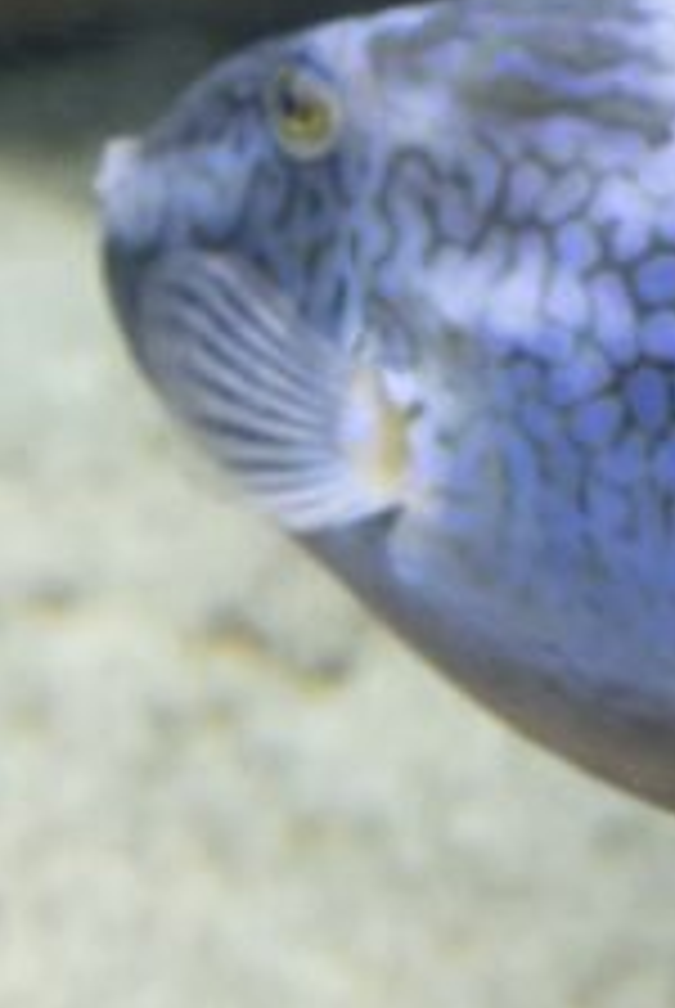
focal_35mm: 274
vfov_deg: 7.4
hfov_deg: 5.0
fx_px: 7682
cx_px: -488
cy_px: -567
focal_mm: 60
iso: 3200
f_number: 5.6
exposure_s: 1/160
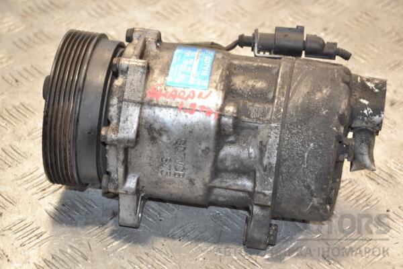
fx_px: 1175
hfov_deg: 19.5
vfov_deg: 13.0
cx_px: 202
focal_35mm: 105
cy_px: 134
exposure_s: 1/80
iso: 800
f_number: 5.3
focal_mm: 70
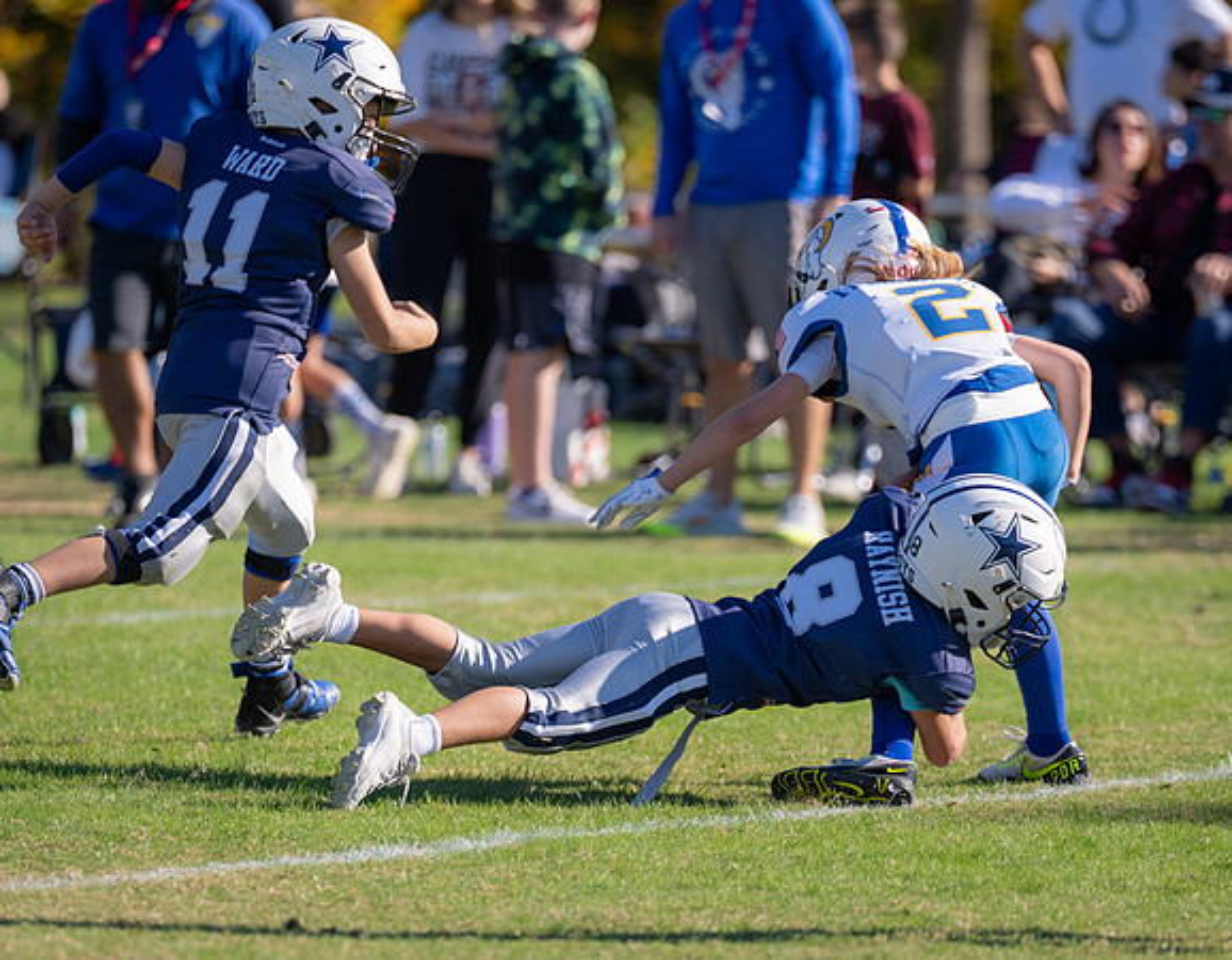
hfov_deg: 4.9
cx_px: 695
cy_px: 750
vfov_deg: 3.9
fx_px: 14263
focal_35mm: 395
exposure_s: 1/2000
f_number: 2.8
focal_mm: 200
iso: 100
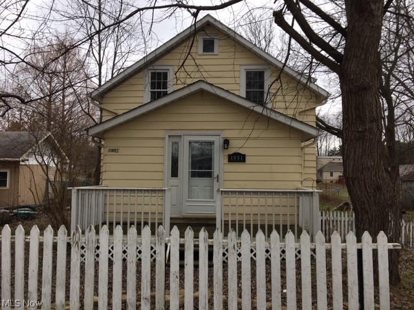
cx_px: 207
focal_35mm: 29
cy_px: 155
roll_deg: +0.4
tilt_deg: +2.8
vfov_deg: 48.2
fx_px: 347
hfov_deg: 61.7
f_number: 2.2
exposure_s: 1/147
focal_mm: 4.15
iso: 25
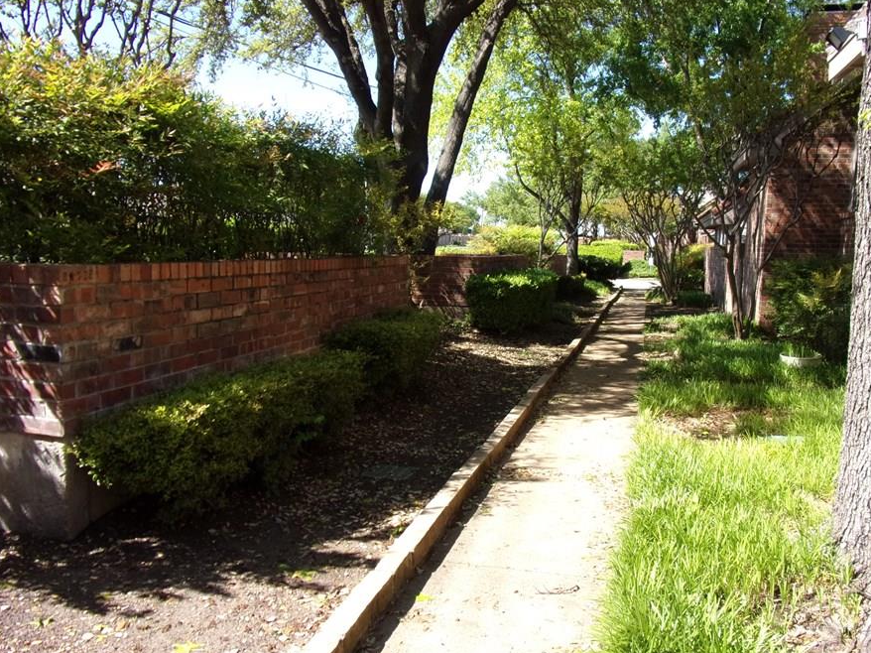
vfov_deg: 49.7
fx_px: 704
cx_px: 470
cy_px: 339
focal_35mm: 28
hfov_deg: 63.4
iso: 80
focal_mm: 4.3
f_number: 3.3
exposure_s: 1/320
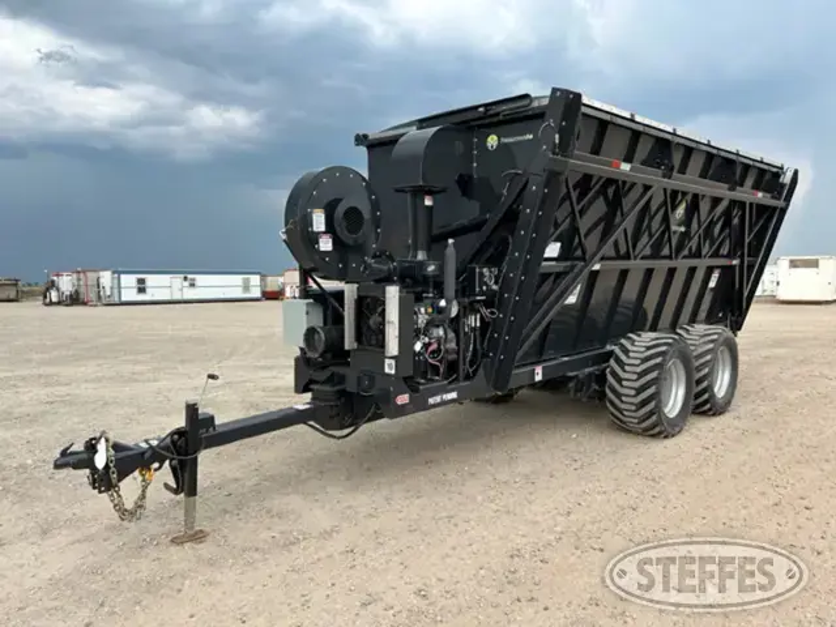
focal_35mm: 26
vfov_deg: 53.1
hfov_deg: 67.3
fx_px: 628
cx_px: 418
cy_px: 314
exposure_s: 1/1412
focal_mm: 5.7
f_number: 1.5
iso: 50
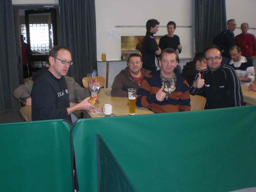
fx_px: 281
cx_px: 128
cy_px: 96
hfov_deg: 49.0
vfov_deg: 37.7
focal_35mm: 38
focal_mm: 6.3
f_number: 3.1
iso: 200
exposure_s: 1/60
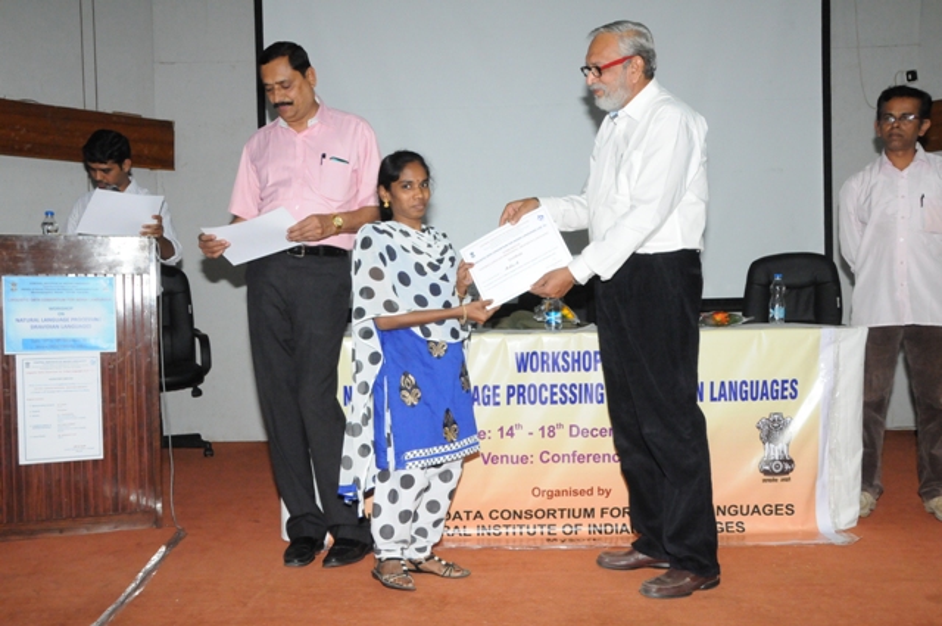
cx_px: 471
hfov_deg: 53.2
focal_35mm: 36
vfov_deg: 36.8
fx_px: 941
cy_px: 313
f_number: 8
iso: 3200
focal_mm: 24
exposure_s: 1/125
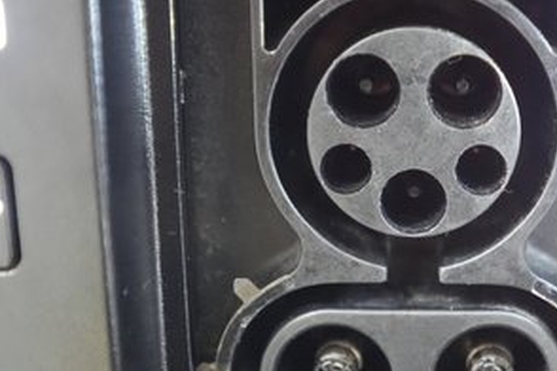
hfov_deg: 32.3
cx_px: 419
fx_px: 944
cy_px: 159
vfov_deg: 22.2
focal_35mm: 61
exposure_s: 1/80
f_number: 2.8
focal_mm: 28
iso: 12800
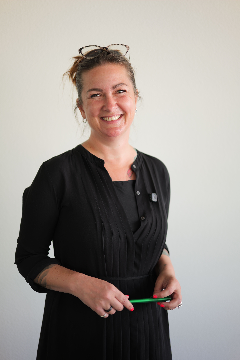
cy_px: 180
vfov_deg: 48.5
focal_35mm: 40
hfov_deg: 33.4
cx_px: 120
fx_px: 400
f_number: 2
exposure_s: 1/50
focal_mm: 40
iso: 100
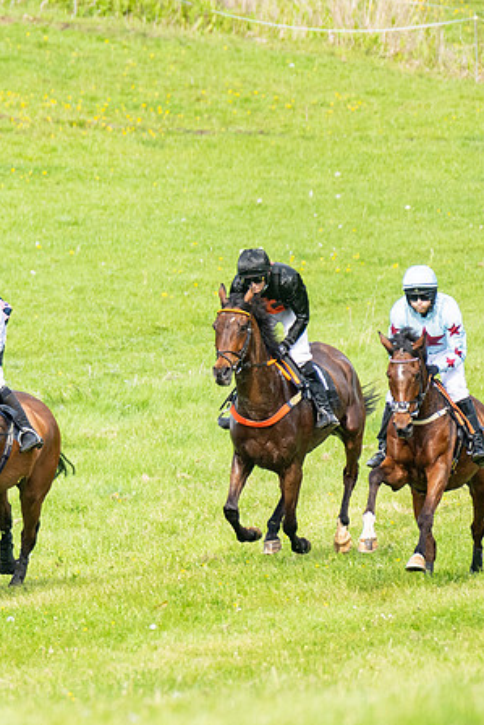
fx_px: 16764
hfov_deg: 1.7
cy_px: 414
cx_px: -69
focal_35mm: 832
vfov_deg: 2.5
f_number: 4
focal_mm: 280
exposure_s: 1/2500
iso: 400
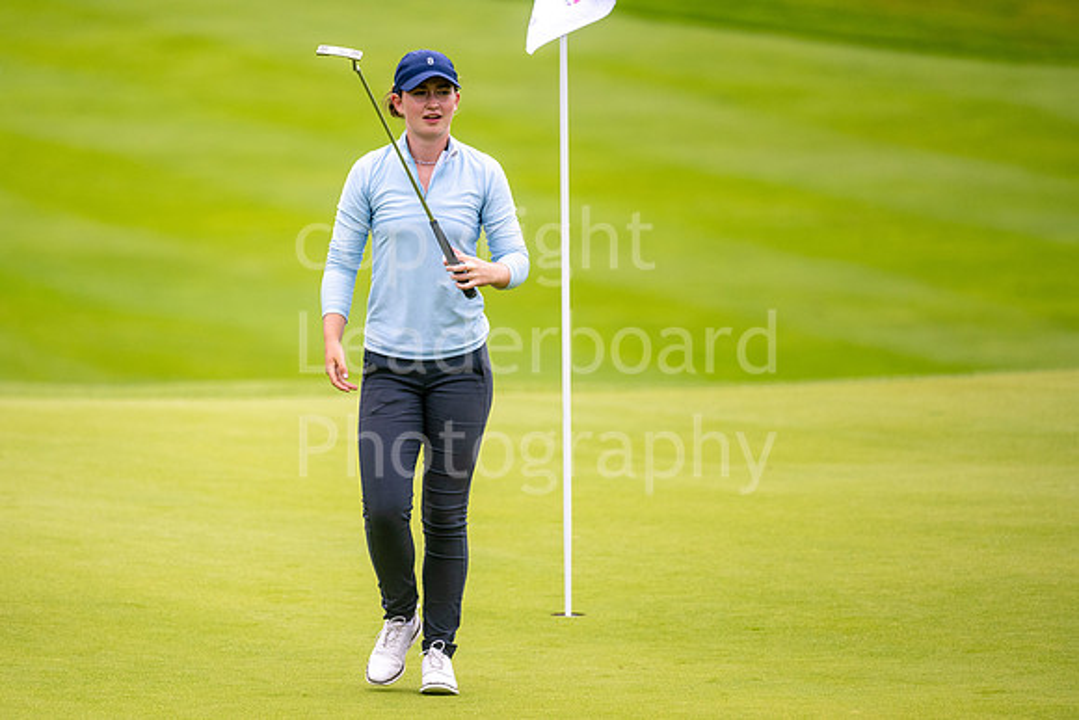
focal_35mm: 402
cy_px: 345
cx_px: 355
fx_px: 12065
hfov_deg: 5.1
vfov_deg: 3.4
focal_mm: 300
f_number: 4
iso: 320
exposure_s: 1/2500
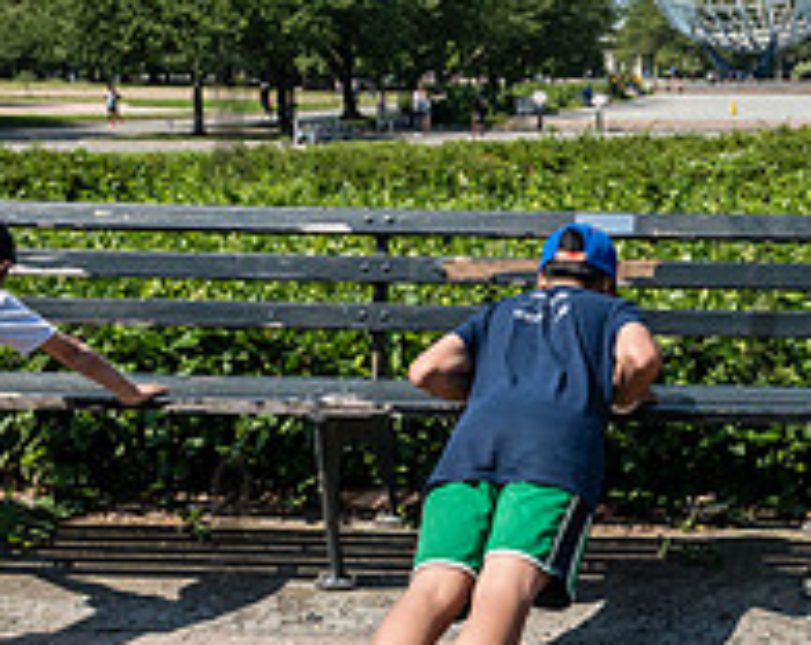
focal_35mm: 67
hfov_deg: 27.2
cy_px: 312
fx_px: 1605
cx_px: 759
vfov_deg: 22.7
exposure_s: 1/2000
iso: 400
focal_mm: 24
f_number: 4.5
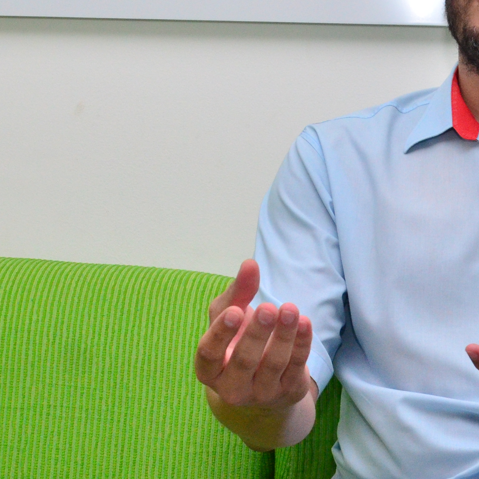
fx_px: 1550
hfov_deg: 17.5
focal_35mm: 99
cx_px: 175
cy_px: 46
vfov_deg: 17.3
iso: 1600
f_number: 5
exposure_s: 1/320
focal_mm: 24
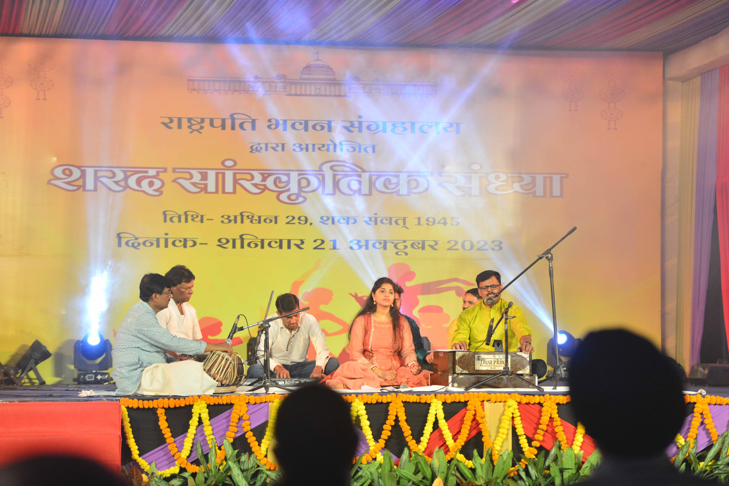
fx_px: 1924
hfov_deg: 21.5
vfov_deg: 14.4
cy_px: 243
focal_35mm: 95
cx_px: 364
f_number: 2.8
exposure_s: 1/320
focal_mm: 95
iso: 2000
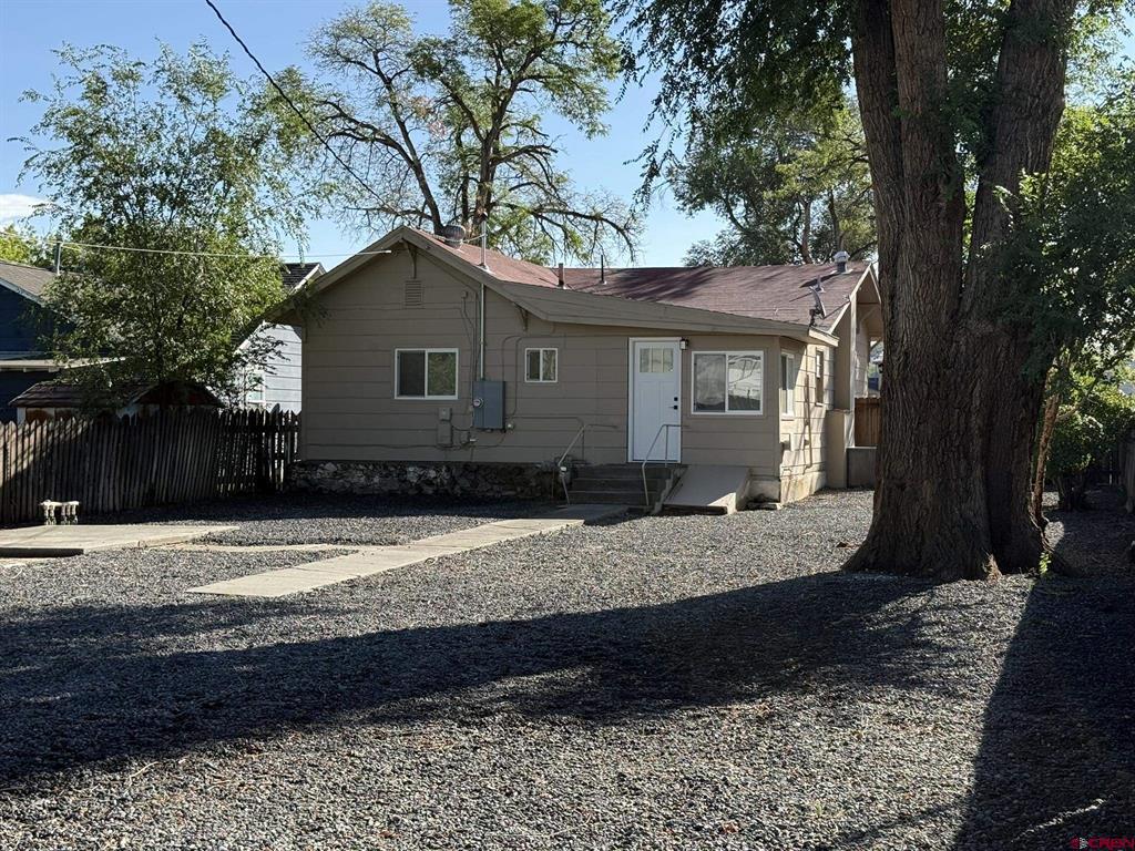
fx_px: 1574
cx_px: 568
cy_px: 426
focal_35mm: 48
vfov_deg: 30.3
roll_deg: -0.8
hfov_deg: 39.7
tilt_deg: +0.9
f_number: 1.78
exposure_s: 1/2667
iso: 100
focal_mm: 6.76
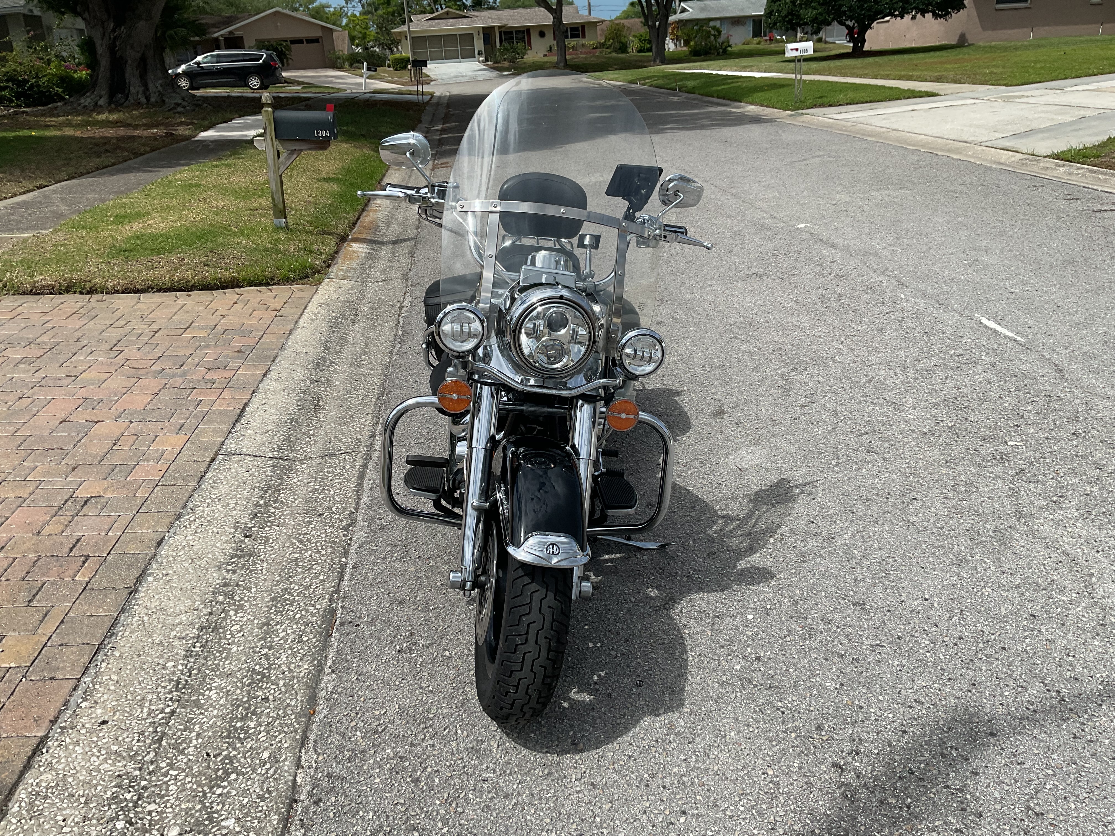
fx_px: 934
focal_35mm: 29
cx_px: 558
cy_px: 418
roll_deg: +3.9
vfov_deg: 48.2
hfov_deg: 61.7
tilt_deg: -21.3
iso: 16
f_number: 1.8
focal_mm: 3
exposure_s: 1/3322
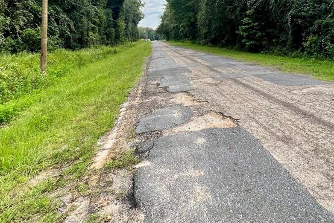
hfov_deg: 71.4
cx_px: 183
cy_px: 5
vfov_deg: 44.4
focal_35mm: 25
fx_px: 232
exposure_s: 1/752
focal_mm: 1.57
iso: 32
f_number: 1.8
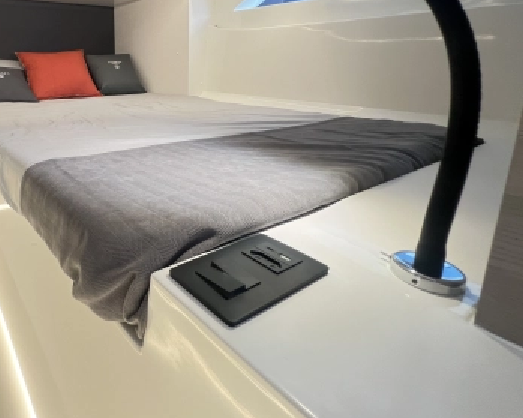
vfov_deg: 65.4
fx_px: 309
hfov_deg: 73.1
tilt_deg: -13.3
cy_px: 125
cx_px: 114
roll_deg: -0.4
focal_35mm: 20
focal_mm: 1.57
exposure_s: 1/60
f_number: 1.8
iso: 320
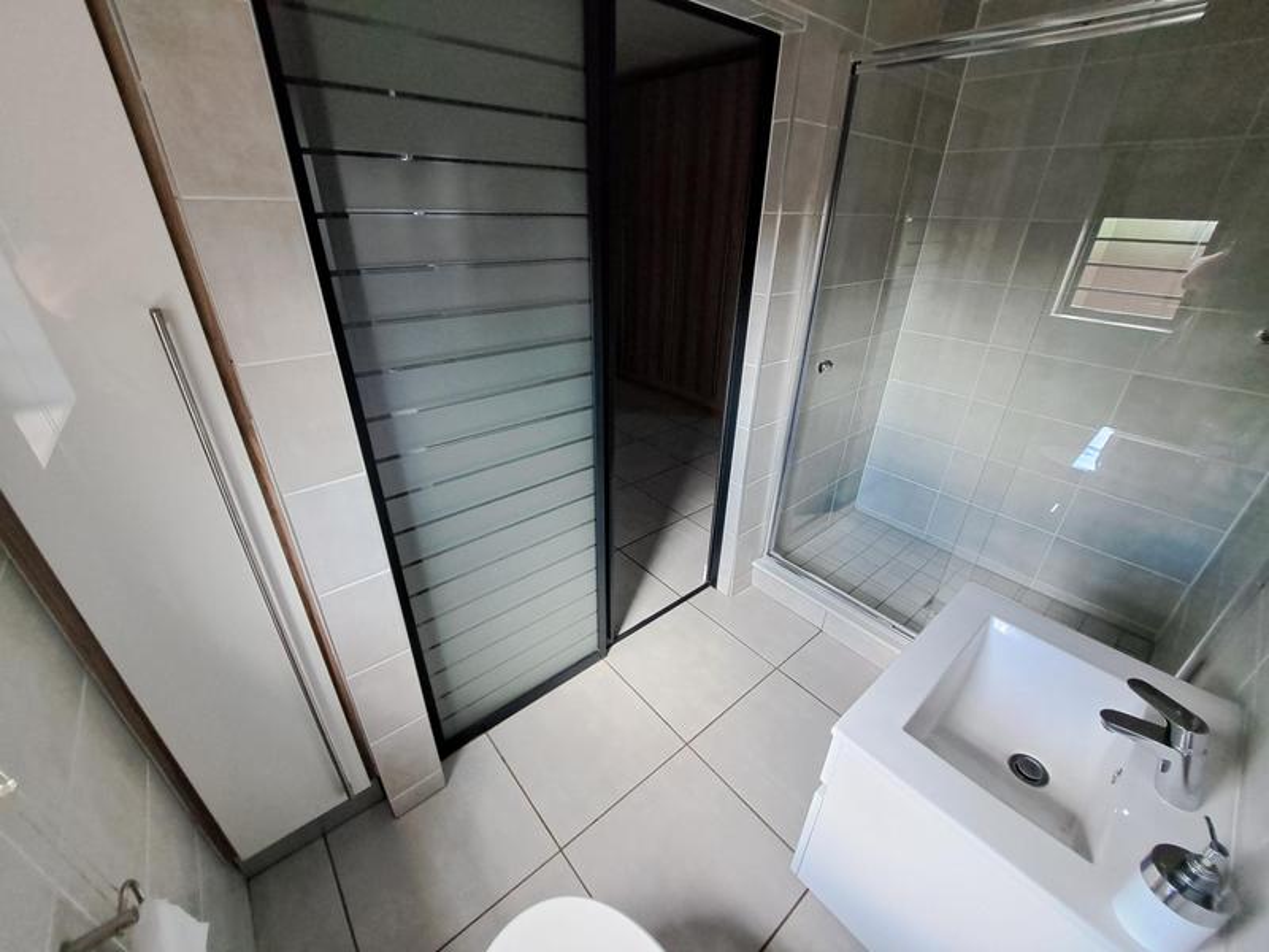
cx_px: 634
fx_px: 477
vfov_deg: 89.9
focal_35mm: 13
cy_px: 476
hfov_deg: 106.2
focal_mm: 1.74
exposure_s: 1/50
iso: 200
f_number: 2.2
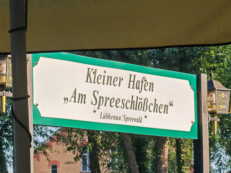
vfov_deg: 6.8
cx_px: 116
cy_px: 86
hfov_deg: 9.1
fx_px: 1455
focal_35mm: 218
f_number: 3
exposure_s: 1/280
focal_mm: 14.92
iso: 50
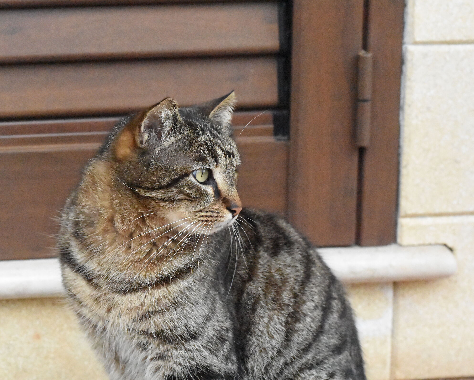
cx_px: 206
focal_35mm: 145
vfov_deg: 10.7
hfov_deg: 13.3
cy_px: 190
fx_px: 2028
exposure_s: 1/8000
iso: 25600
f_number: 5.6
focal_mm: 85
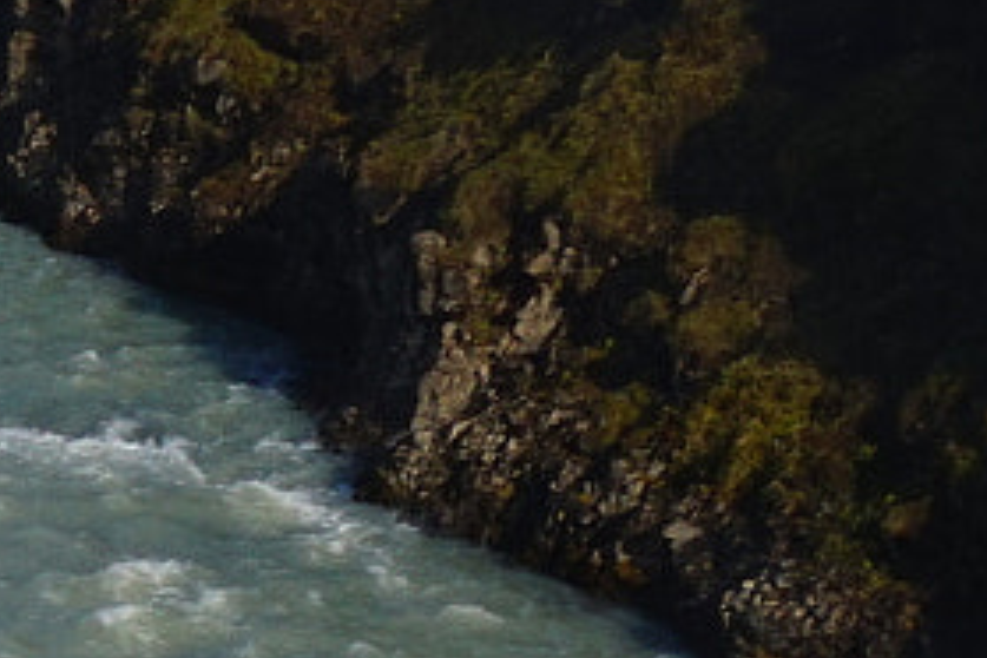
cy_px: -373
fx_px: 6607
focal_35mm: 241
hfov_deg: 7.7
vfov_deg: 5.6
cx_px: -1755
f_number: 18
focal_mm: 28
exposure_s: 1/80
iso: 100
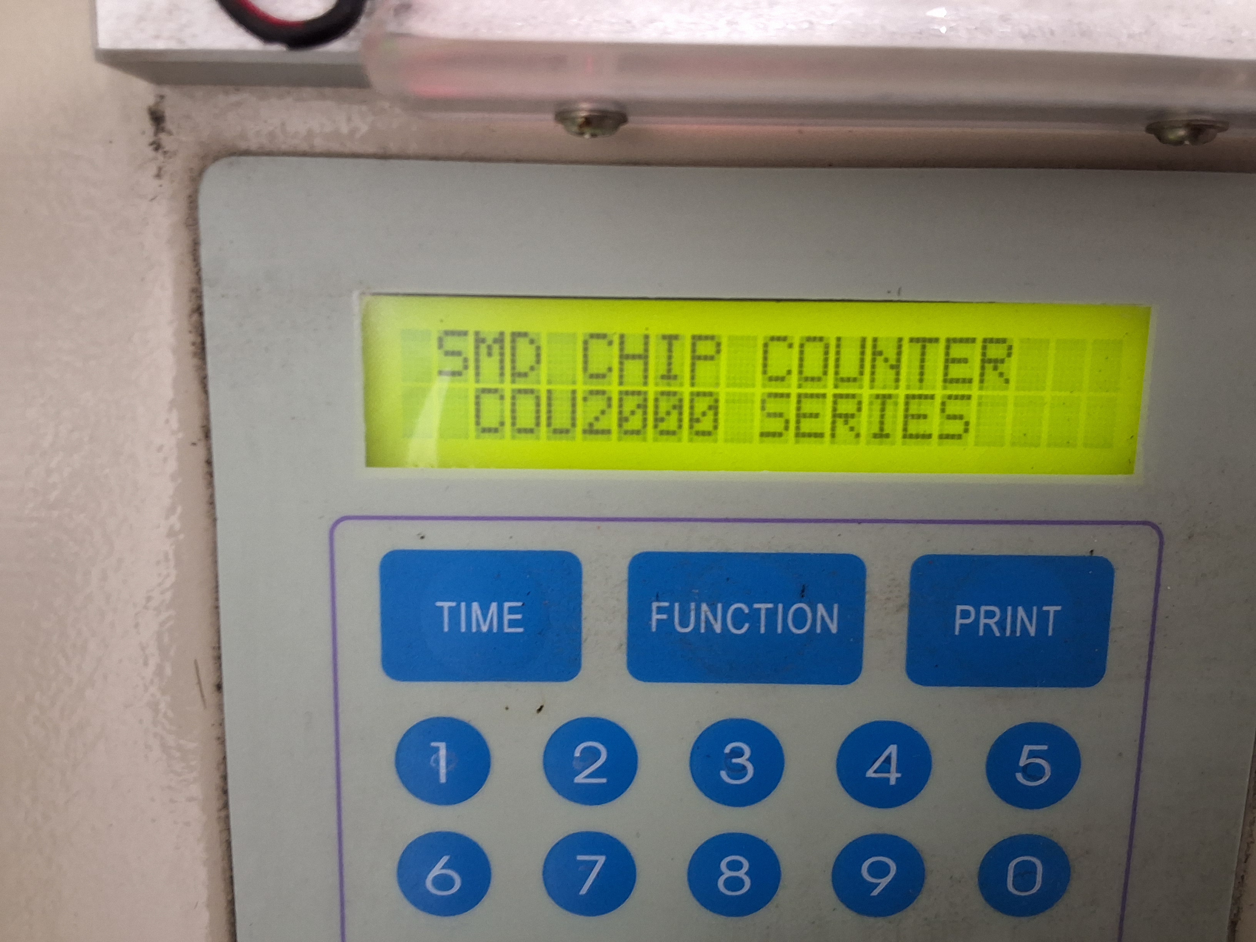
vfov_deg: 49.7
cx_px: 628
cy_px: 471
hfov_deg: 63.4
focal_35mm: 28
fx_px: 1016
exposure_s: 1/24
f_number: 1.9
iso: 320
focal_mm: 2.91
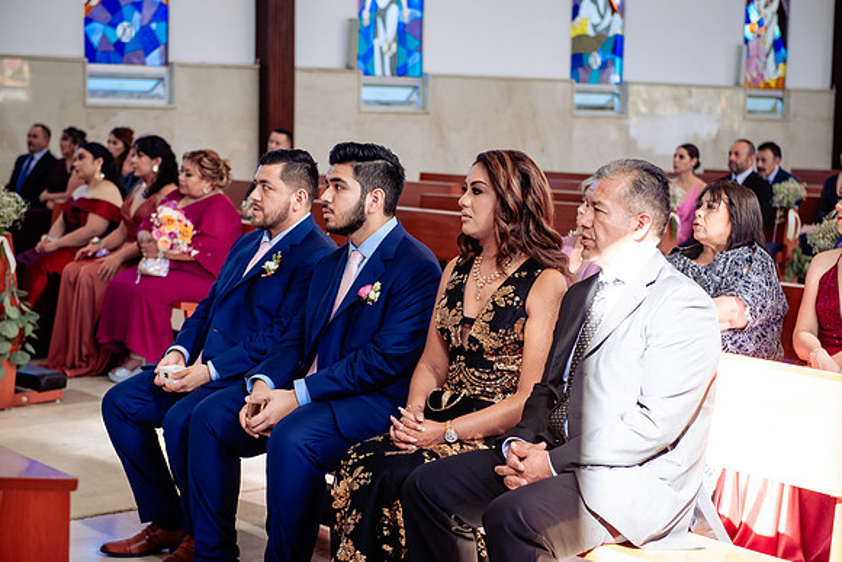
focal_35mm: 70
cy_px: 281
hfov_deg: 28.8
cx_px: 421
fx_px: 1638
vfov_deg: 19.5
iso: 400
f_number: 4
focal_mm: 70
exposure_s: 1/100
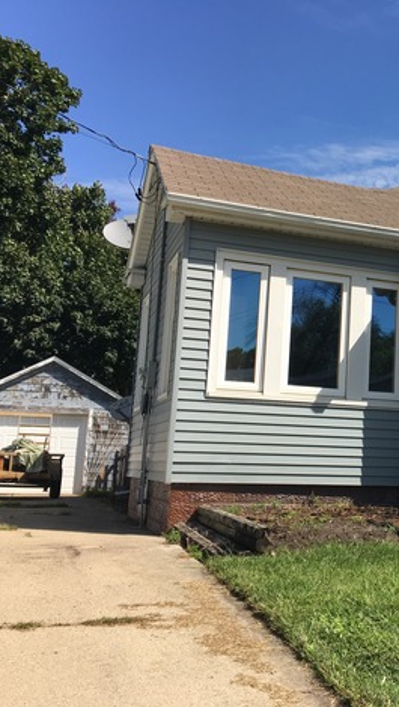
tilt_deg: +9.4
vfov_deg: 47.3
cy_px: 358
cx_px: 422
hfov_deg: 26.0
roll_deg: -2.1
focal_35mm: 43
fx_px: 807
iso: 25
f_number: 2.2
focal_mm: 4.15
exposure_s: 1/1603
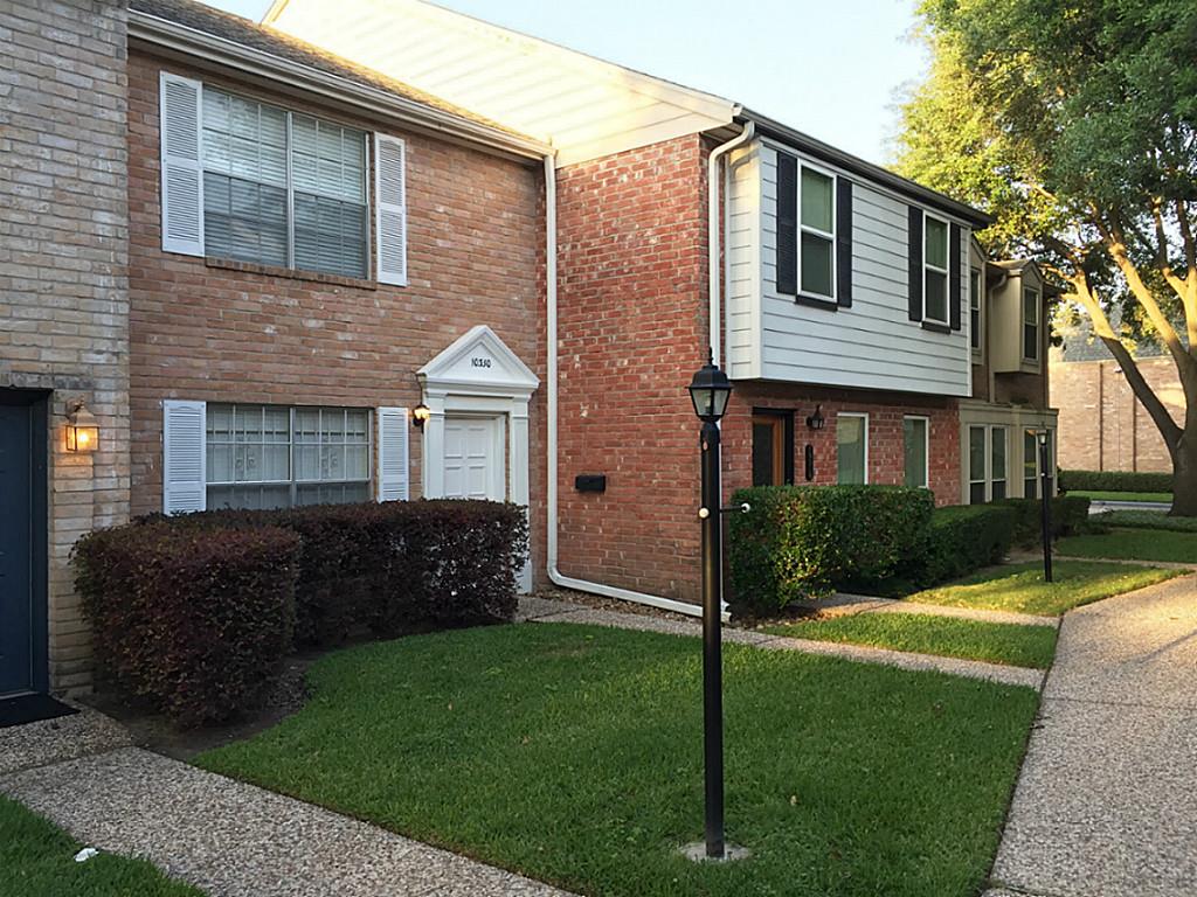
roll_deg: +0.2
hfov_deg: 61.7
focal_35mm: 29
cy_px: 448
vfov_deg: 48.2
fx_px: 1003
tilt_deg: -0.9
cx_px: 598
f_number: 2.2
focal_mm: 4.15
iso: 32
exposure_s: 1/120
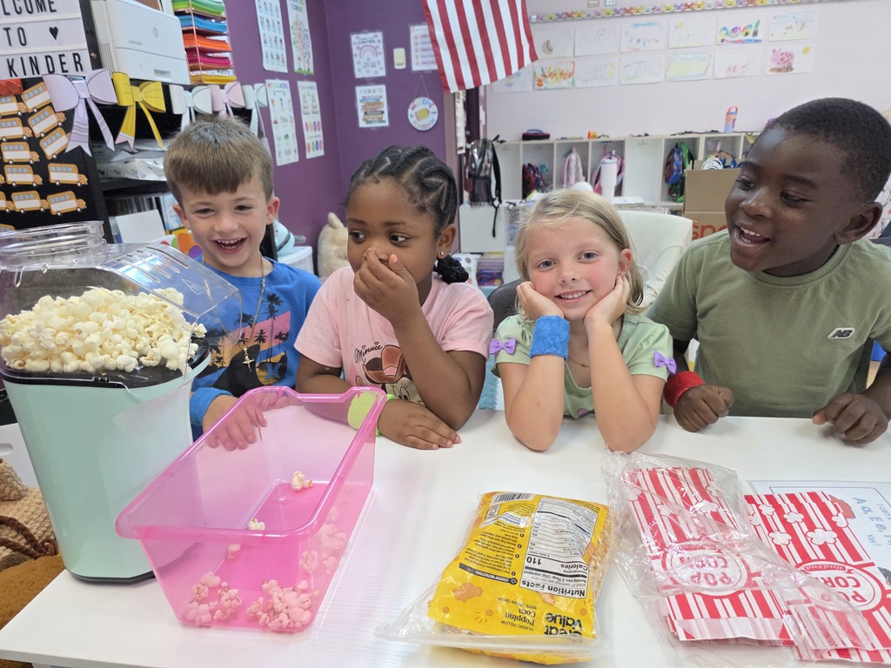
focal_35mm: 23
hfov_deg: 73.9
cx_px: 446
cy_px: 334
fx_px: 592
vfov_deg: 58.9
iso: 640
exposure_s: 1/120
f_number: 1.7
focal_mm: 6.3
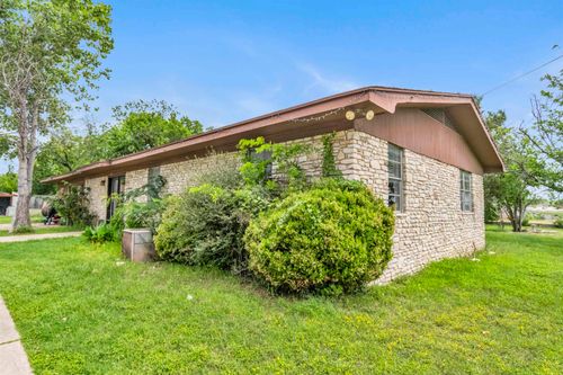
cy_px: 188
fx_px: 297
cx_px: 282
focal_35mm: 19
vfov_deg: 64.5
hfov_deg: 86.9
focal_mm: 13
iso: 2000
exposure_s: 1/8000
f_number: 4.8
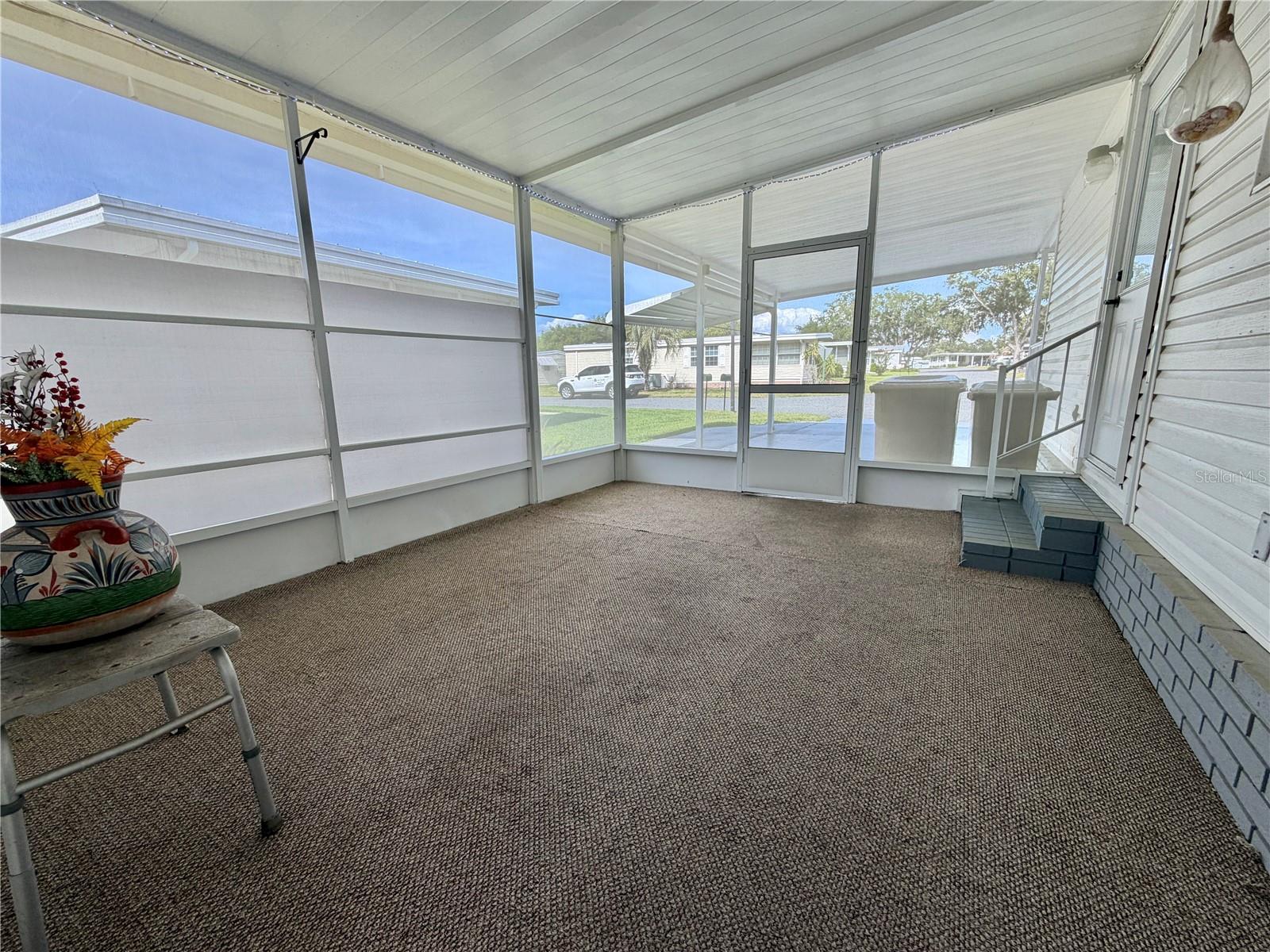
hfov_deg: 102.1
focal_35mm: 14
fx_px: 514
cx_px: 635
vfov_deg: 85.7
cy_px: 476
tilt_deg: -11.3
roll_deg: +1.3
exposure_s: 1/209
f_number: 2.2
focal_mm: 2.22
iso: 40
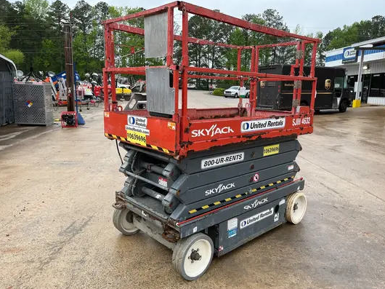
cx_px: 193
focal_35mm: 27
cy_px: 145
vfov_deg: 51.3
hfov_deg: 65.3
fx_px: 300
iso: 50
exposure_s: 1/319
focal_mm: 5.1
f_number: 1.6
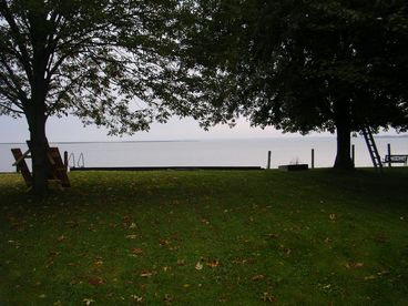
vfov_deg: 38.7
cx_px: 204
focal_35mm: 37
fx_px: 436
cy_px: 153
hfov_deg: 50.1
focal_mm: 5.7
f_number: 2.8
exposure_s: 1/80
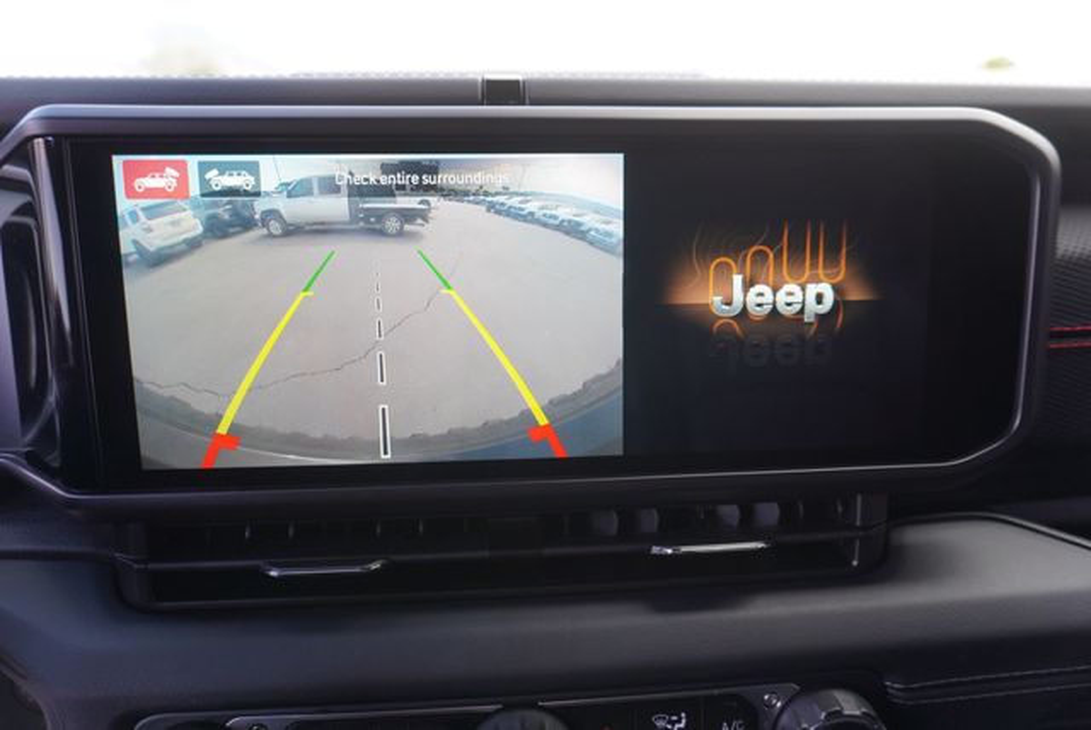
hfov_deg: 73.7
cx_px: 546
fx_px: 728
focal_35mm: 24
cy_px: 365
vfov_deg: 53.2
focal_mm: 16
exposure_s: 1/60
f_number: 4
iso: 200
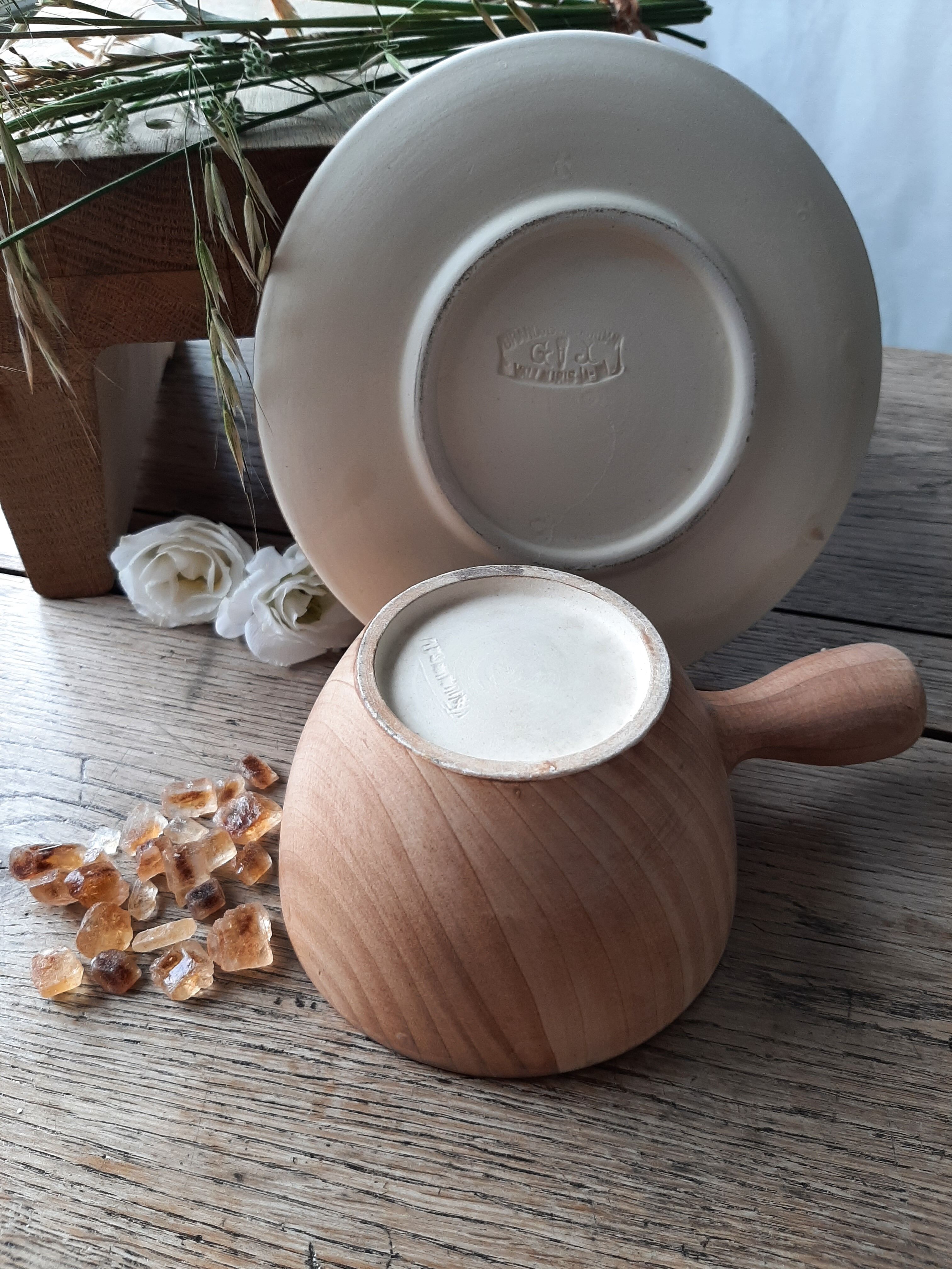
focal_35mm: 26
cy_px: 634
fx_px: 953
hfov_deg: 53.1
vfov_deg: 67.3
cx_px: 476
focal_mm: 3.93
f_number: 1.7
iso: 64
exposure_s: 1/100
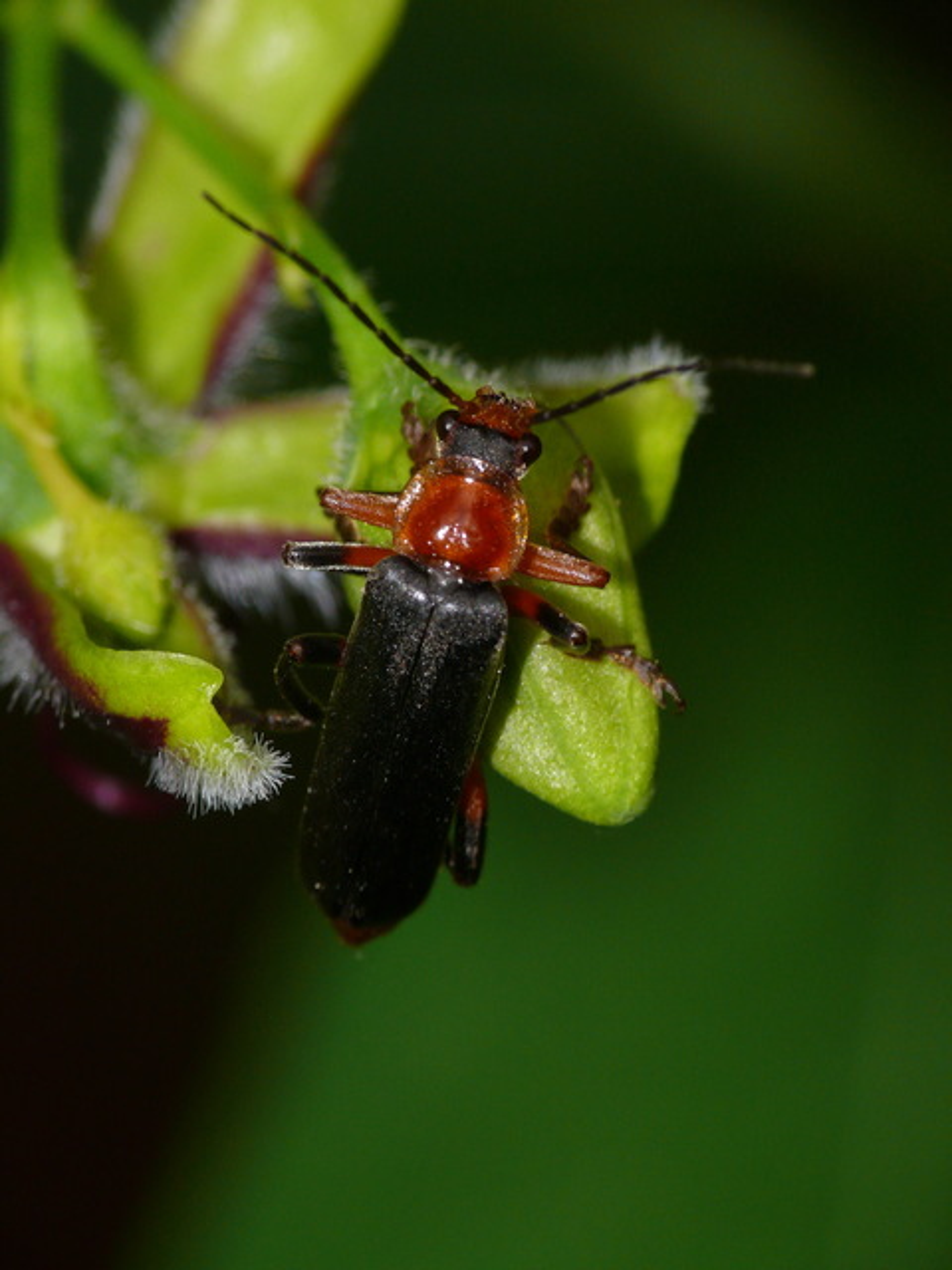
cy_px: 635
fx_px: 10561
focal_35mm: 288
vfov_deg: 6.9
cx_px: 476
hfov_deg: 5.2
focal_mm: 60.8
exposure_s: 1/160
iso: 200
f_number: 8
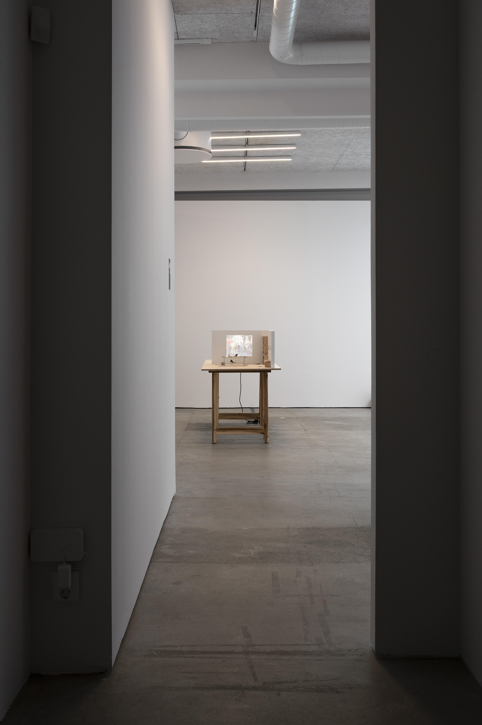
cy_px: 362
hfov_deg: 42.9
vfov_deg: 61.1
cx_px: 241
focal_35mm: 30
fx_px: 613
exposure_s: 1/1.25
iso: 200
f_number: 11
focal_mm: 30.5
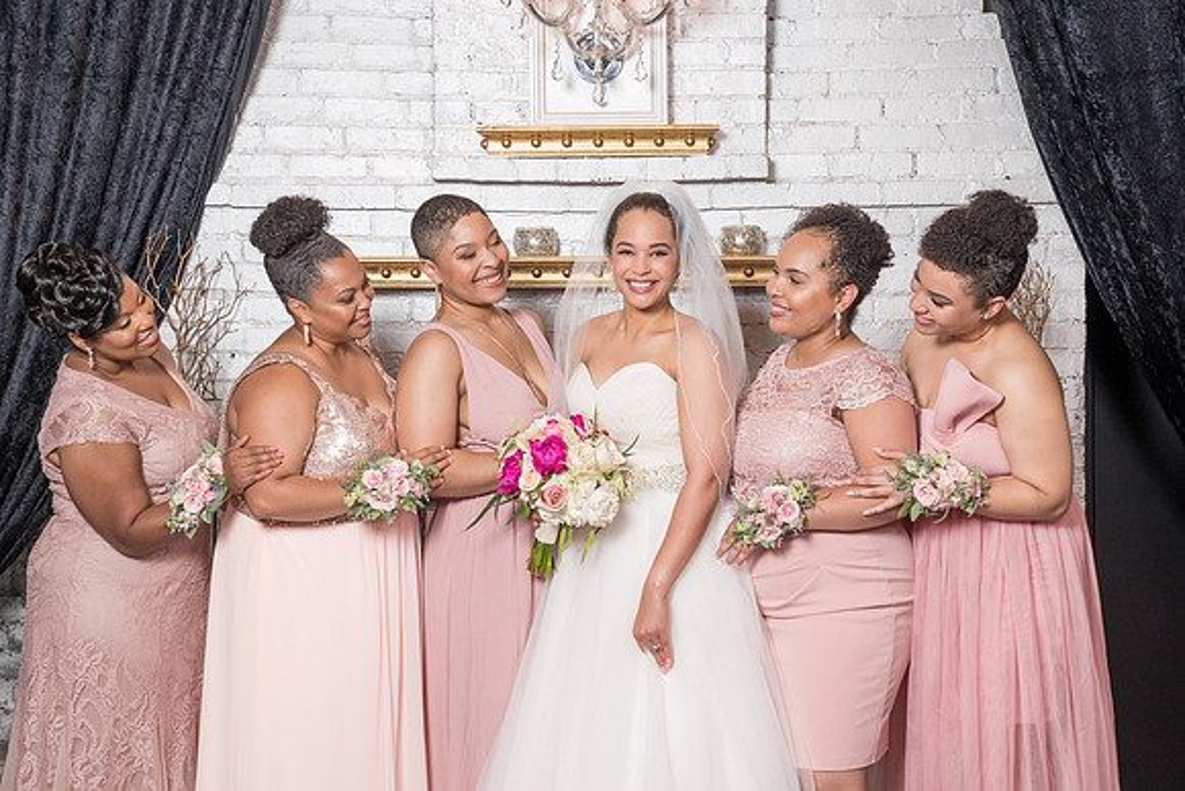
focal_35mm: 71
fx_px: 2339
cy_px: 396
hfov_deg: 28.4
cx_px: 592
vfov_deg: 19.2
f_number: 5.6
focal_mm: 70
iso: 1250
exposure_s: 1/200
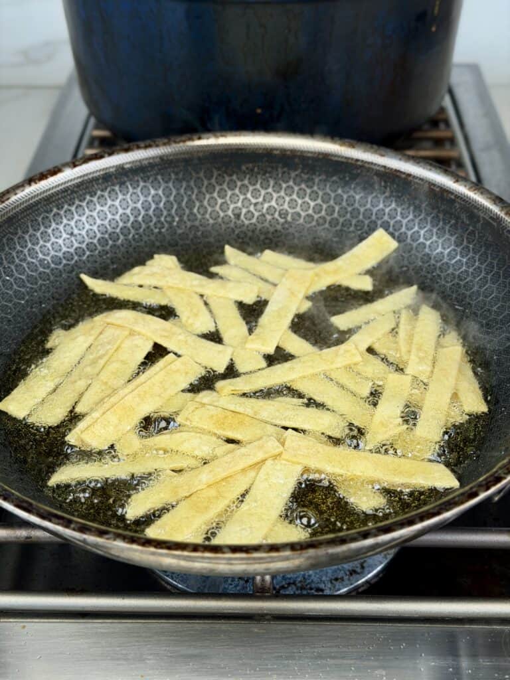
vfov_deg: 39.7
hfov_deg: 30.3
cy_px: 340
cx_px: 255
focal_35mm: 48
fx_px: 943
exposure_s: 1/615
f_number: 1.78
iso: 64
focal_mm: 6.76
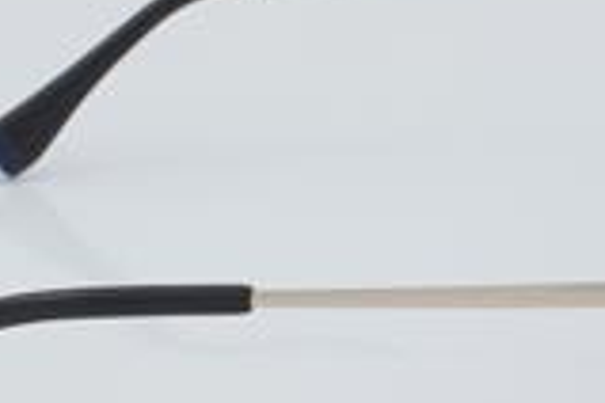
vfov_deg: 7.3
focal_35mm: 189
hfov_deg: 10.9
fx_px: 3176
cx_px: 453
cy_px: 205
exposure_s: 1/3
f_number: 32
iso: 100
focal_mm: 50
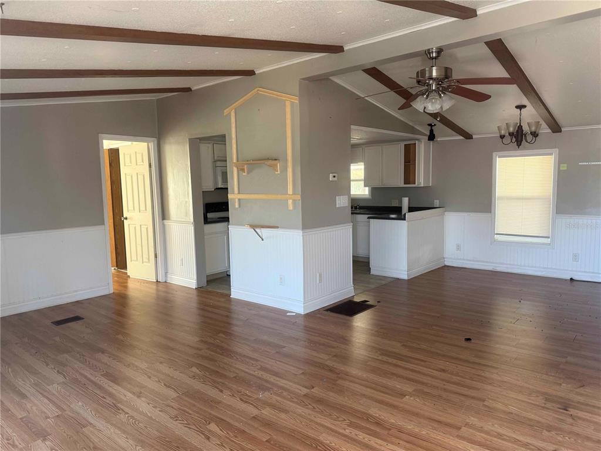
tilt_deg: -5.4
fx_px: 417
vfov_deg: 56.8
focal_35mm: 24
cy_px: 226
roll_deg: +2.5
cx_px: 300
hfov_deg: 71.6
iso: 200
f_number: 1.78
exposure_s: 1/64
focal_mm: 6.76
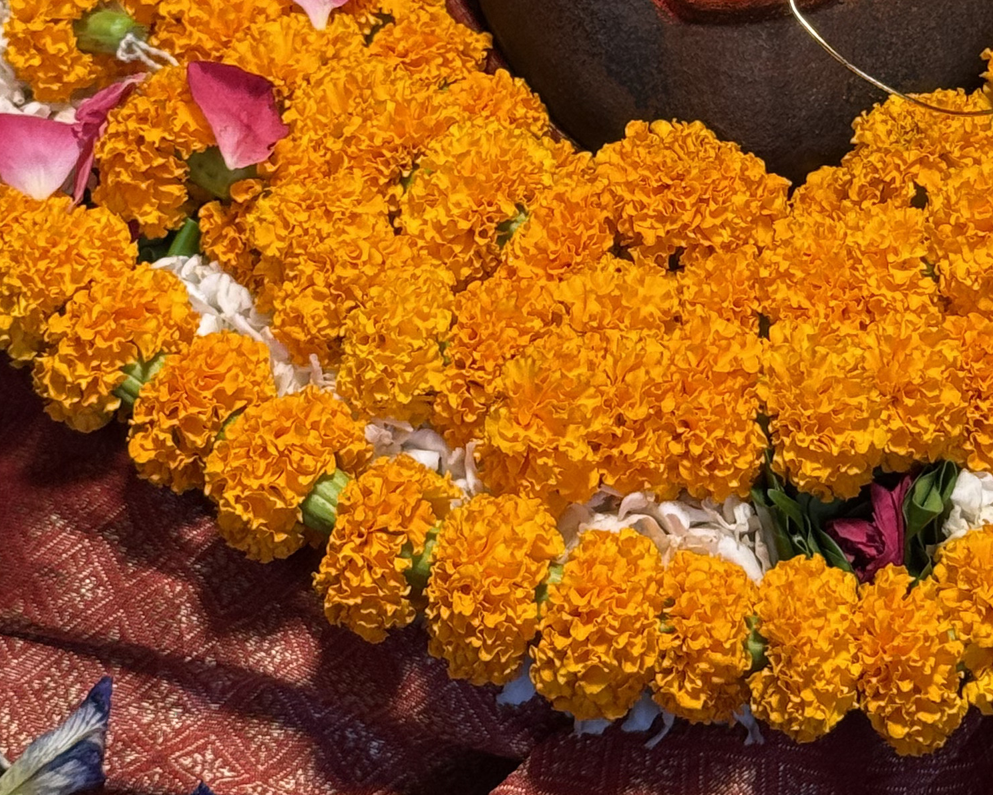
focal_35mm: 127
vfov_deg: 12.0
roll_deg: -0.2
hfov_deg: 15.1
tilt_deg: +0.9
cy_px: -17
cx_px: 723
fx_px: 3733
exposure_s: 1/50
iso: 80
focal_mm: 6.76
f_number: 1.78
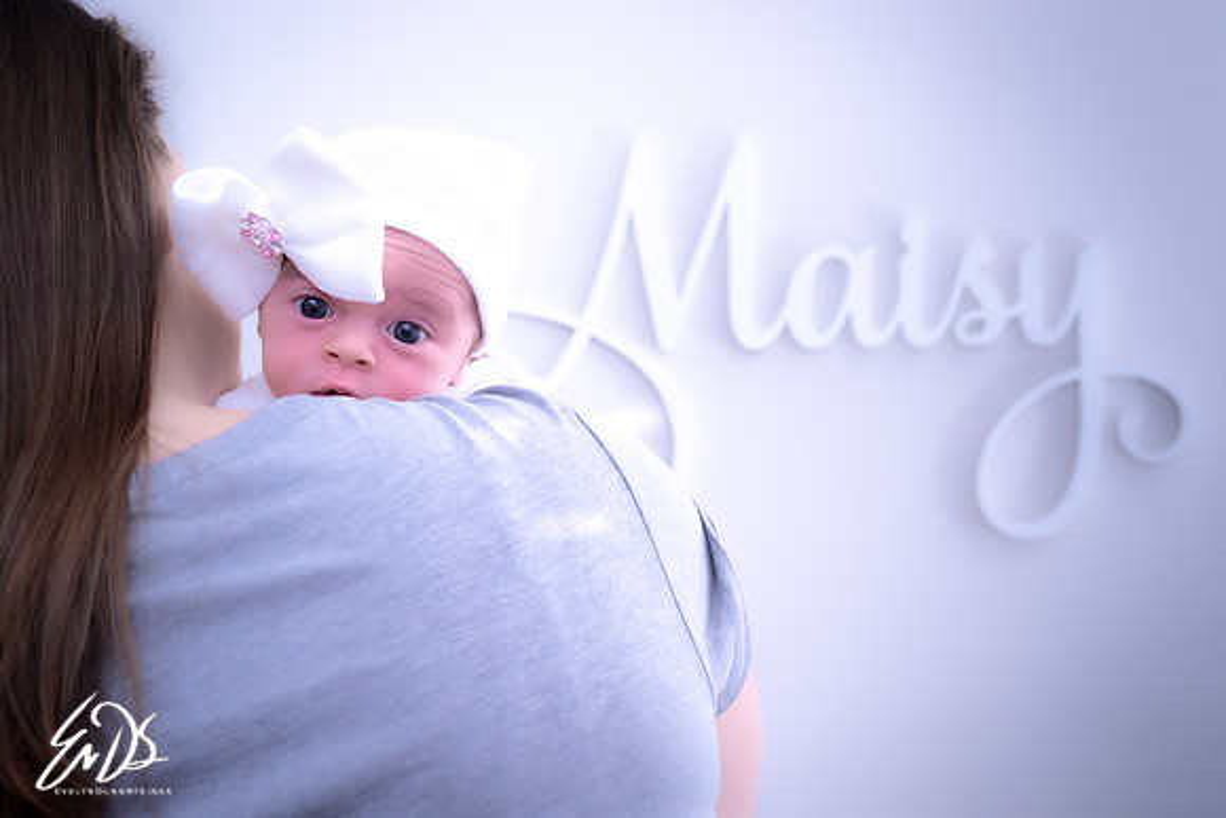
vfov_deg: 24.9
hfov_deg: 36.7
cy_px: 444
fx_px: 1849
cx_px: 639
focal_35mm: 54
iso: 1600
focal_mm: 50
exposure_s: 1/125
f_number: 5.6
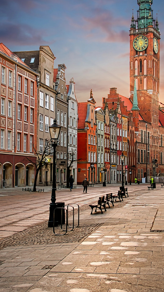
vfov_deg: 35.5
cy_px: 141
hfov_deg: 20.4
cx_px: 82
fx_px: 456
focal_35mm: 59
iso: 800
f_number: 8
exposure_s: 1/25
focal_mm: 38
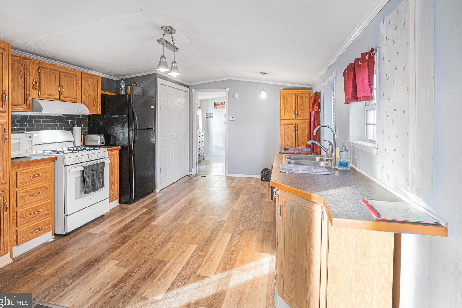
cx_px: 223
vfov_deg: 64.5
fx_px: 244
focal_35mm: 19
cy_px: 148
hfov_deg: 86.9
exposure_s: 1/60
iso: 1000
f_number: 3.2
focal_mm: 12
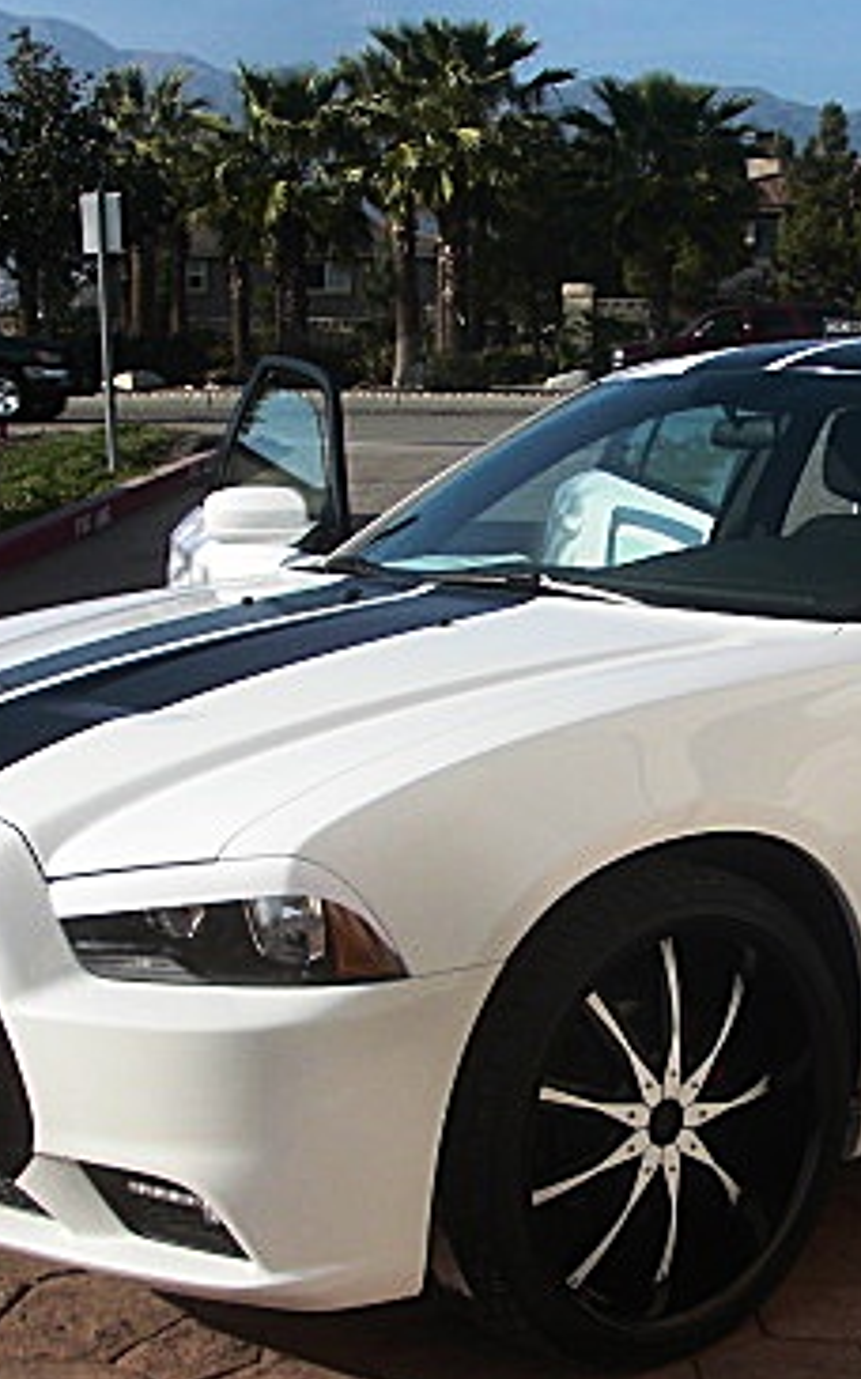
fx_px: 2516
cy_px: 756
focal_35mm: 67
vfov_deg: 30.6
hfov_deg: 19.1
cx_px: 785
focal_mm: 6.3
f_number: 7.9
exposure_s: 1/160
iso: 50
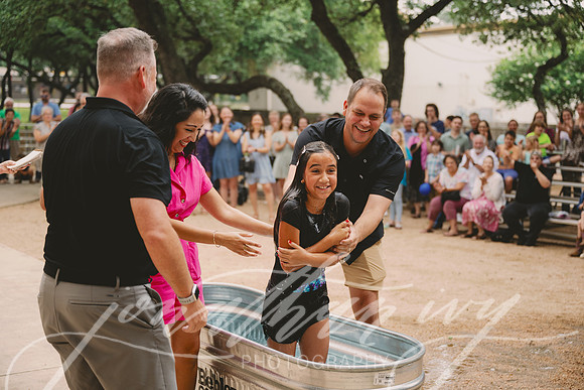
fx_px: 844
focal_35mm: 52
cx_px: 292
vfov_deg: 26.0
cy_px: 195
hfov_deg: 38.2
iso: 250
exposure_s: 1/640
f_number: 2.8
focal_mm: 52
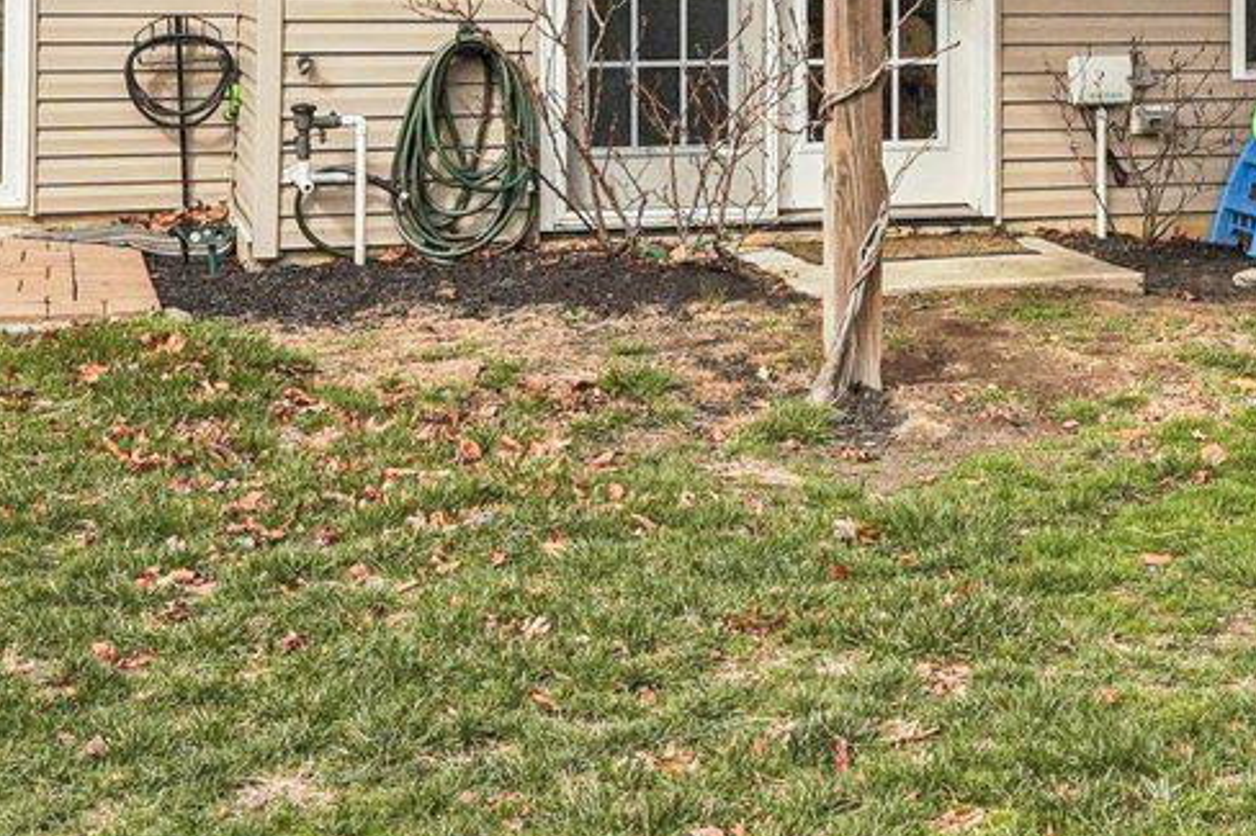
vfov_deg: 15.8
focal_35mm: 67
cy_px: -868
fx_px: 2329
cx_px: 1313
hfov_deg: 28.0
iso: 500
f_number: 8
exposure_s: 1/1600
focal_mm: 15.9
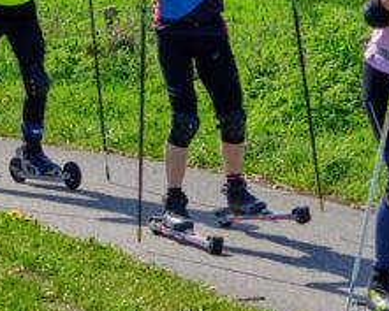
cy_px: 112
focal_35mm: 202
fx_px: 2327
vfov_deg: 7.7
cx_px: 313
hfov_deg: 9.5
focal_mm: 41.1
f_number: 6.4
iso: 200
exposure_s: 1/750
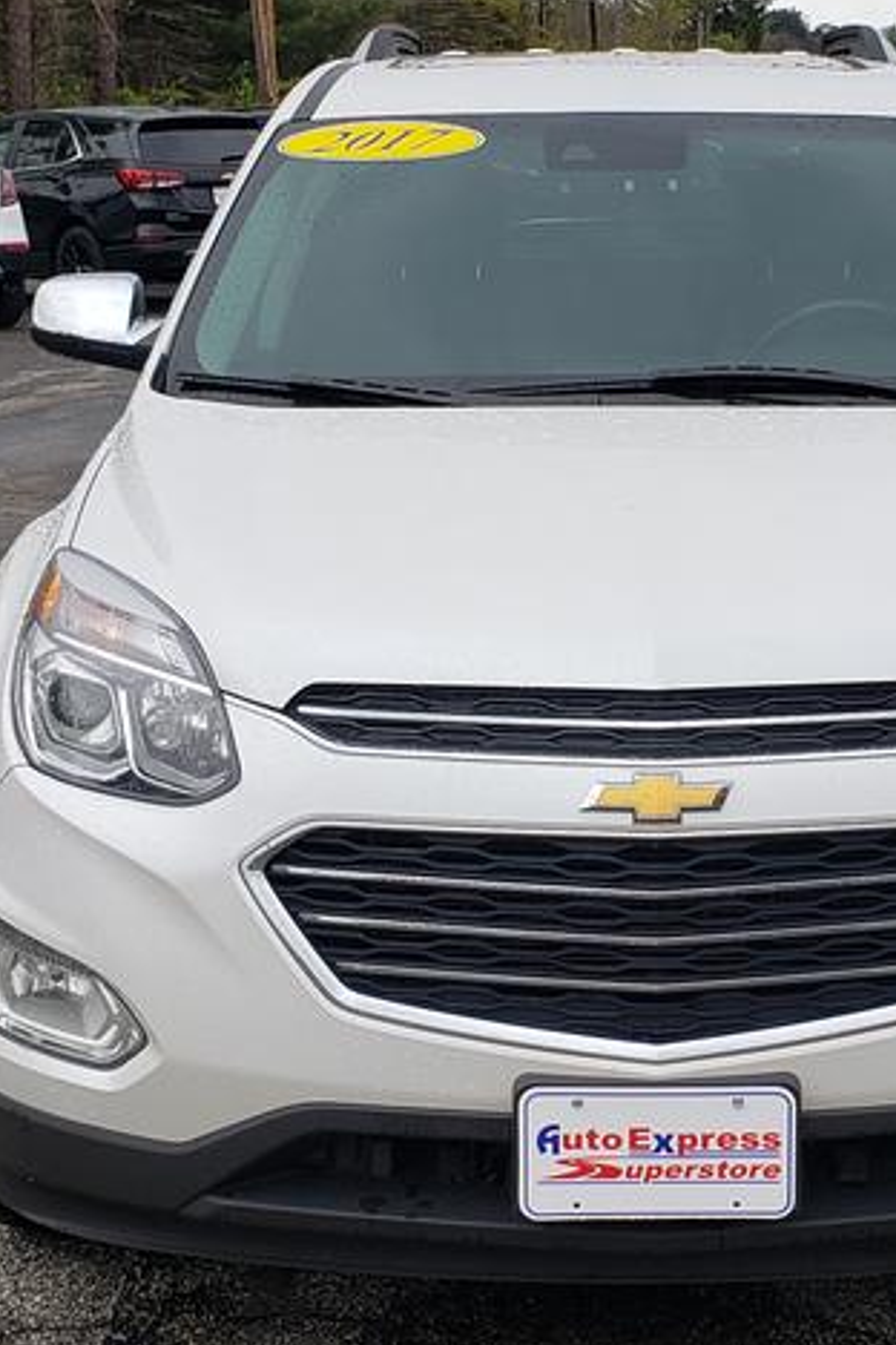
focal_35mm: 37
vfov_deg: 51.9
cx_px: 658
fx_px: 1381
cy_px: 675
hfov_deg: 35.3
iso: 50
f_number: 2.4
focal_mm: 4.3
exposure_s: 1/433
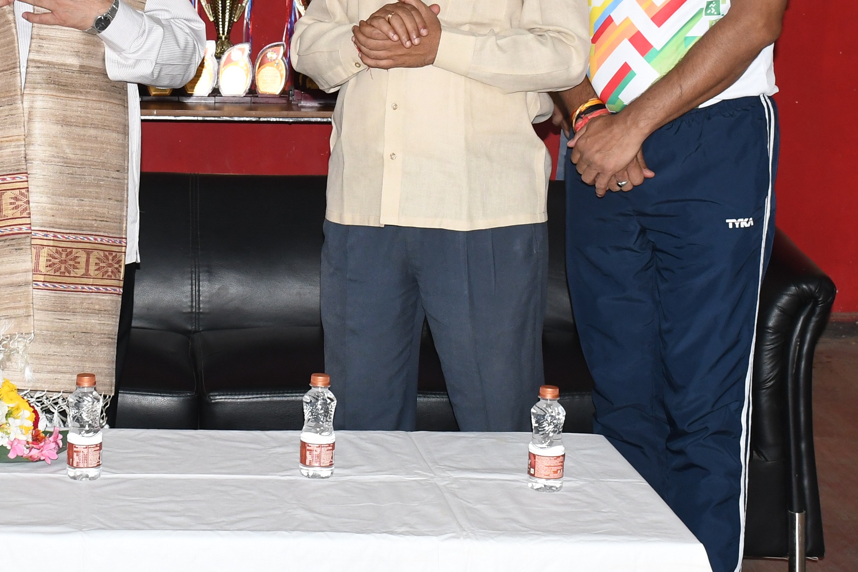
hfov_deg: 21.3
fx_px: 2264
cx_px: 246
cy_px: 20
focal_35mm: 95
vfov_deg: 14.2
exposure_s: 1/60
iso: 1000
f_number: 6.3
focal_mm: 30
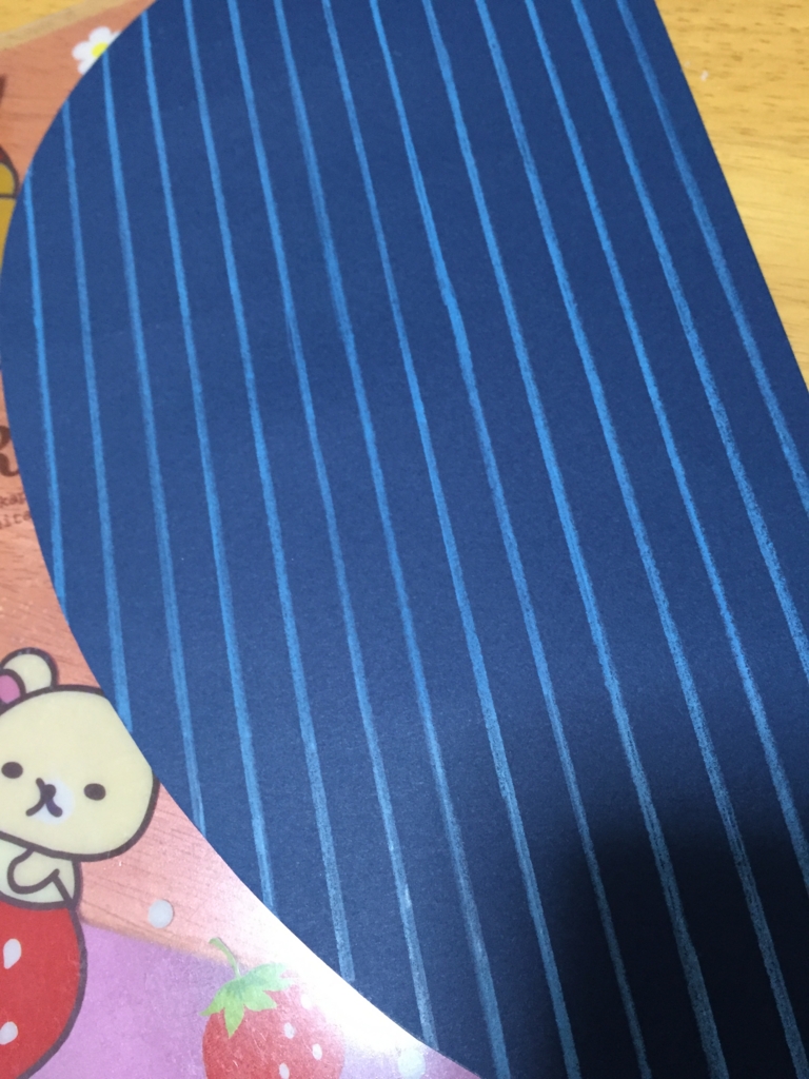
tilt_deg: -68.0
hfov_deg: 48.2
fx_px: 904
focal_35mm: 29
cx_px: 404
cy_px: 540
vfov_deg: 61.7
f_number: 2.2
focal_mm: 4.15
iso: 160
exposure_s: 1/30
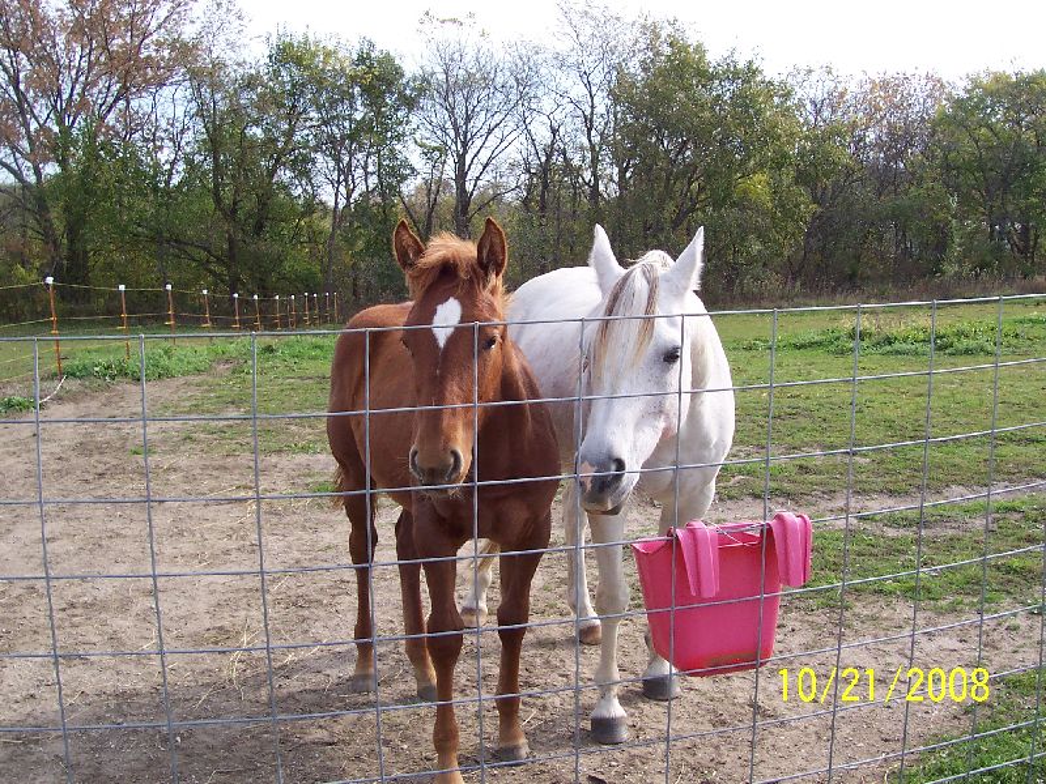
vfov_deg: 38.7
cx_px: 523
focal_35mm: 37
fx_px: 1118
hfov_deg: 50.1
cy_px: 392
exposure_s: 1/250
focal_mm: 5.6
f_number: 5.6
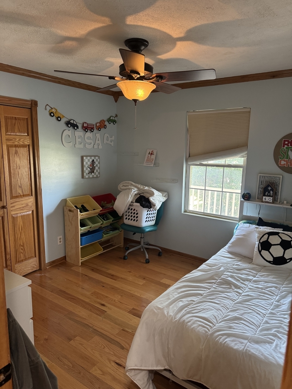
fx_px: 270
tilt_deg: -9.9
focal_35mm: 24
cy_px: 194
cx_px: 146
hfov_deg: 56.8
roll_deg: -1.4
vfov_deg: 71.6
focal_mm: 6.76
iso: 400
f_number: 1.78
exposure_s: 1/60
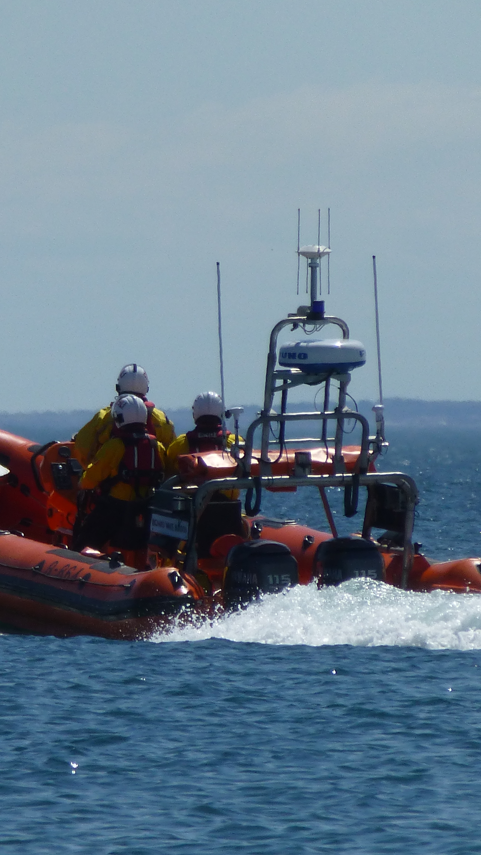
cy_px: 427
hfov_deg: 1.2
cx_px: -81
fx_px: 23738
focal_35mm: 1047
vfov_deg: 2.1
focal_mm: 86
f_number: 6.4
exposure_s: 1/1000
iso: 100
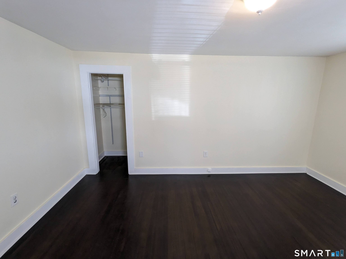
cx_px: 173
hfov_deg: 94.5
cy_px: 130
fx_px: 160
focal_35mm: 16
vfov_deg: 78.1
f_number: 2.2
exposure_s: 1/40
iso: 238
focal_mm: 2.22
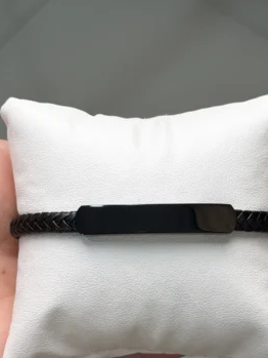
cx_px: 148
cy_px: 203
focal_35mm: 55
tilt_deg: -61.0
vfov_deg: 34.9
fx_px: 567
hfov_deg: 26.6
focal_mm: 6.76
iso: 80
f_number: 1.78
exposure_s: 1/493
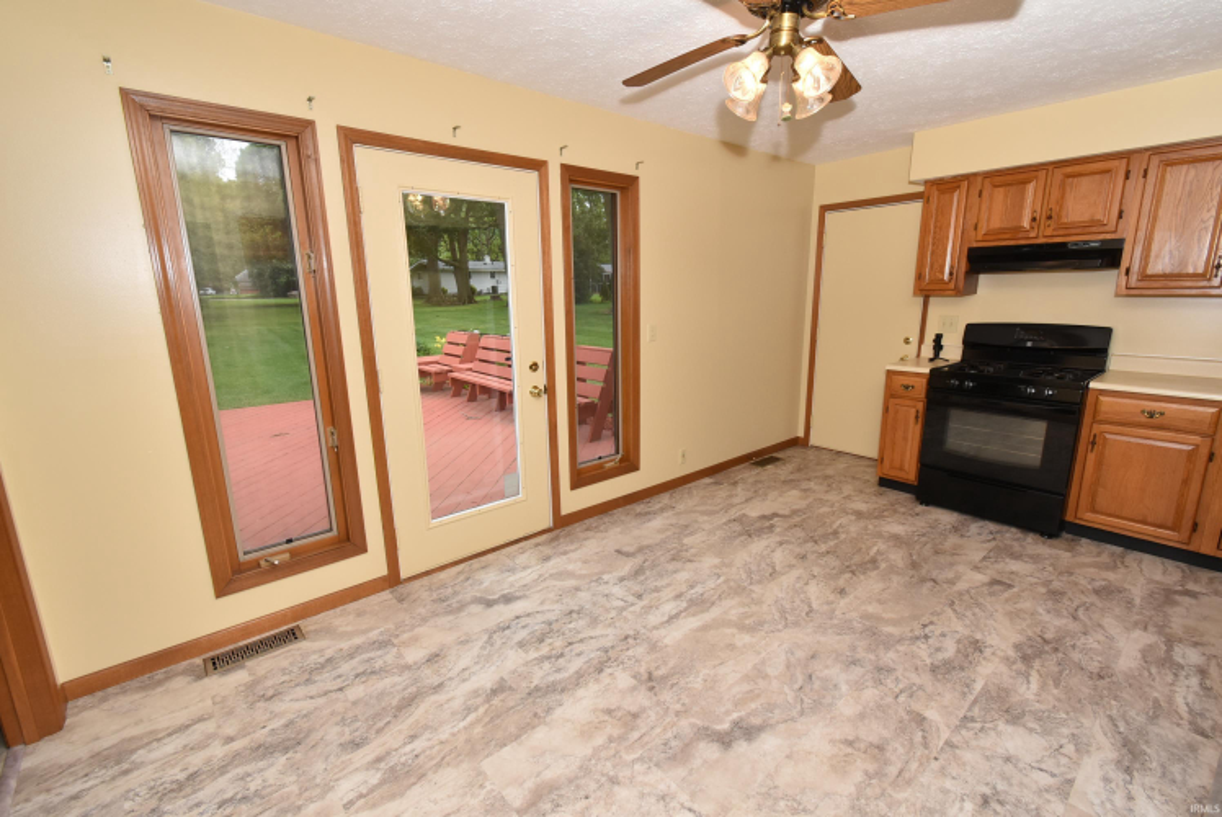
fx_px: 510
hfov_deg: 100.3
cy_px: 408
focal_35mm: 15
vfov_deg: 77.4
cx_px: 611
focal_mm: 10
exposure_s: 1/100
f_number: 9
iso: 400
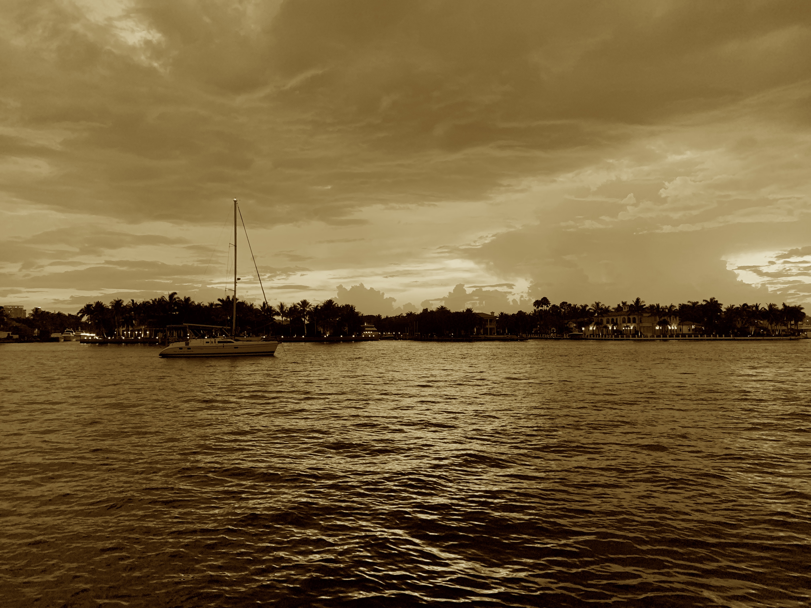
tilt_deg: +4.0
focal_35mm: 26
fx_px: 609
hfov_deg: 67.3
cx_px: 406
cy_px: 304
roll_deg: -0.4
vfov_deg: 53.1
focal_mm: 4.25
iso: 320
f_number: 1.8
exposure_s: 1/60
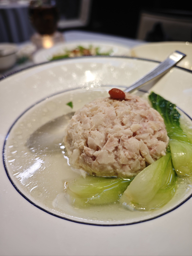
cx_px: 96
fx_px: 170
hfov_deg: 58.9
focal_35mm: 23
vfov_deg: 73.9
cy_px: 128
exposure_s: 1/100
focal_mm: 8.7
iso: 320
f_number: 1.9
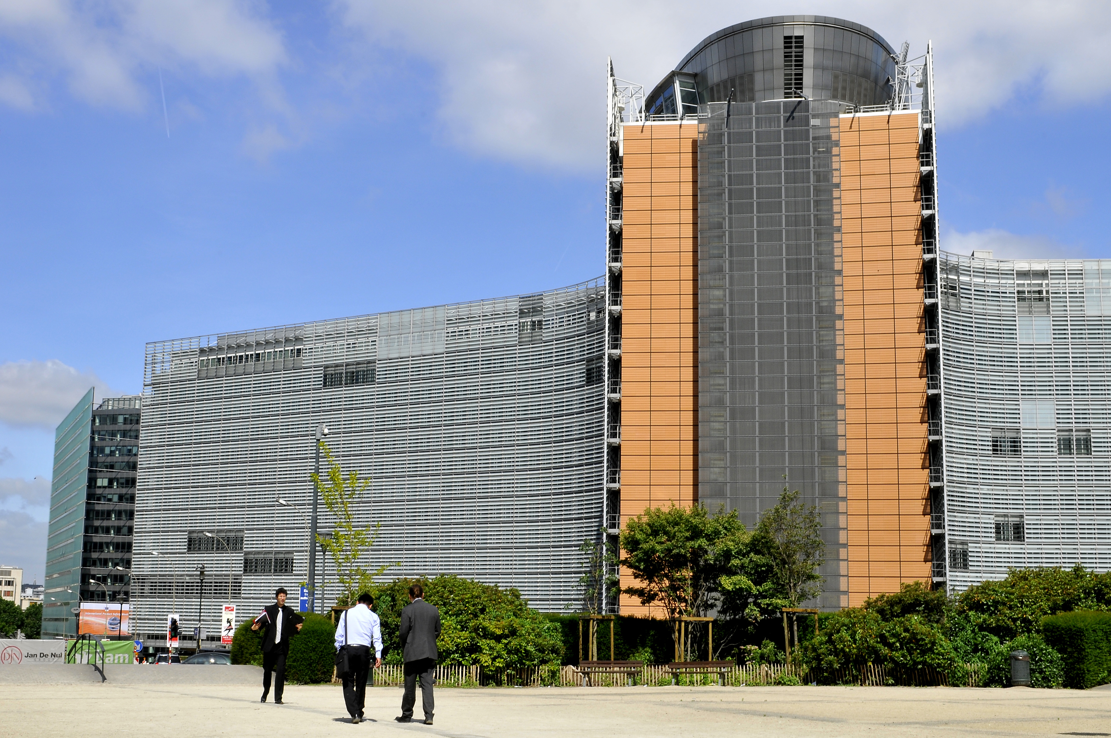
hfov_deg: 46.4
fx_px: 1295
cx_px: 556
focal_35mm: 42
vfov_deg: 31.8
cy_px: 369
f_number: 22
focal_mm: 28
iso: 200
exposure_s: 1/80
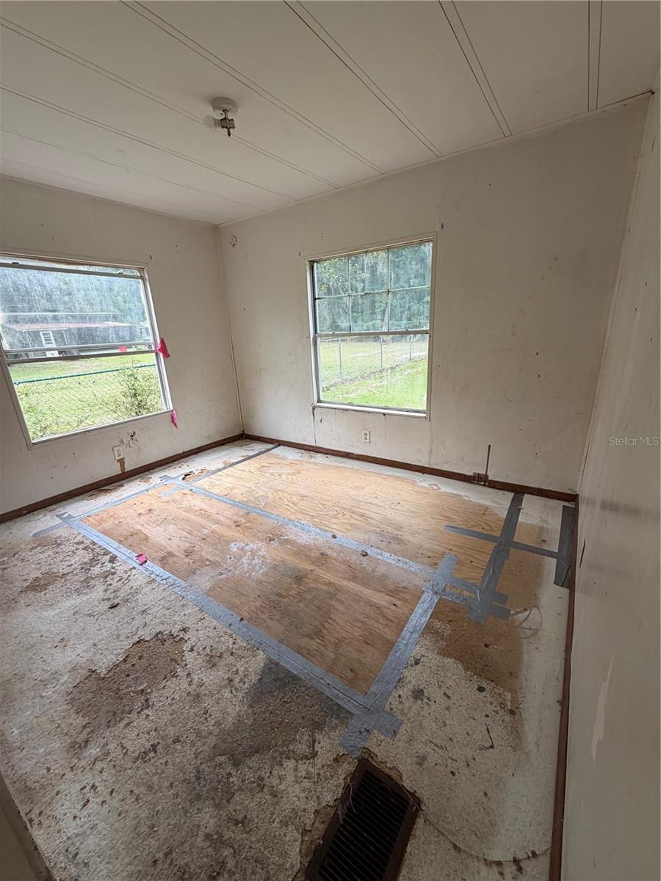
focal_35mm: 14
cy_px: 440
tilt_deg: -20.0
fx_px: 356
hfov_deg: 85.7
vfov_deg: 102.1
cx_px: 330
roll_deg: +0.7
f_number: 2.2
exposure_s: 1/132
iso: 40
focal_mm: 2.22
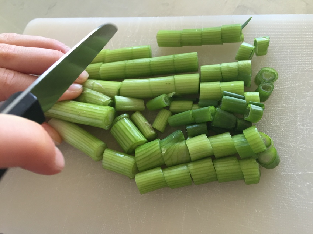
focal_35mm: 29
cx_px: 156
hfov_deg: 61.7
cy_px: 117
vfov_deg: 48.2
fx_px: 262
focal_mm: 4.15
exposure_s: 1/33
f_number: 2.2
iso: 100
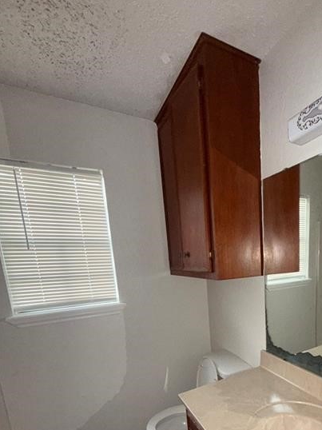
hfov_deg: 63.3
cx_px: 229
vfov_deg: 77.9
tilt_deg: -9.7
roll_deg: +2.6
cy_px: 301
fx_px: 248
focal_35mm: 20
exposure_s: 1/60
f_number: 2.2
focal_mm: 2.22
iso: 200
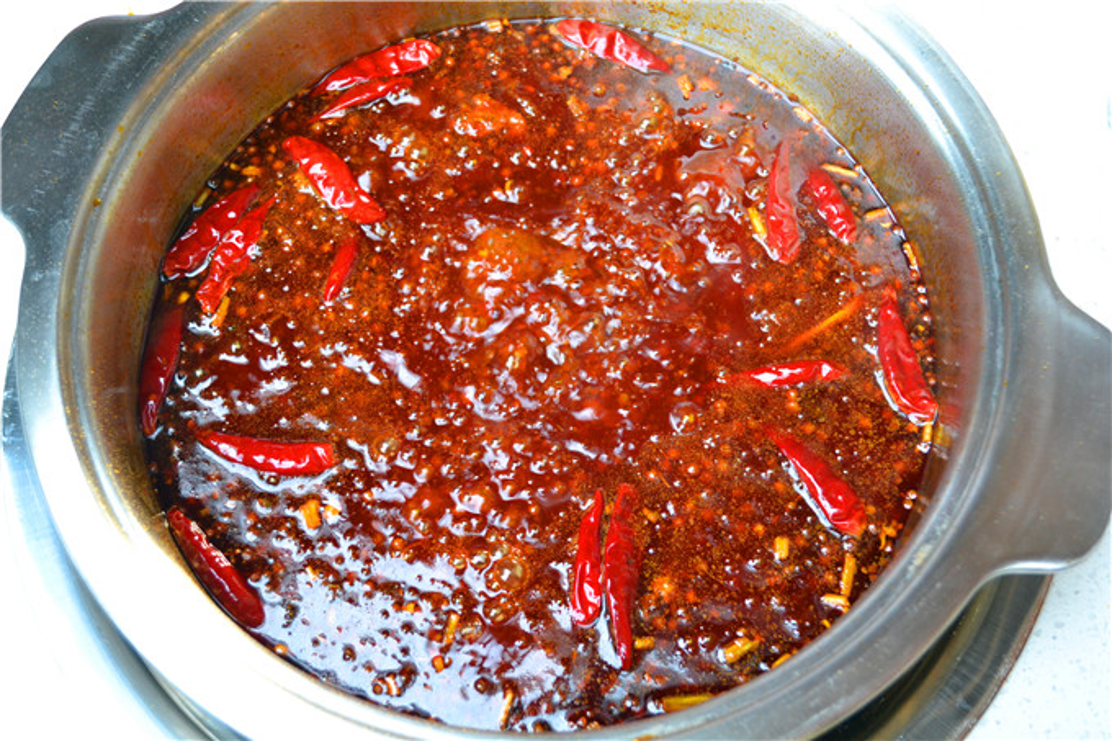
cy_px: 370
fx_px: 1297
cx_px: 556
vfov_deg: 31.9
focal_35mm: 42
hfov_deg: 46.4
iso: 1600
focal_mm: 28
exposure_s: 1/125
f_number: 5
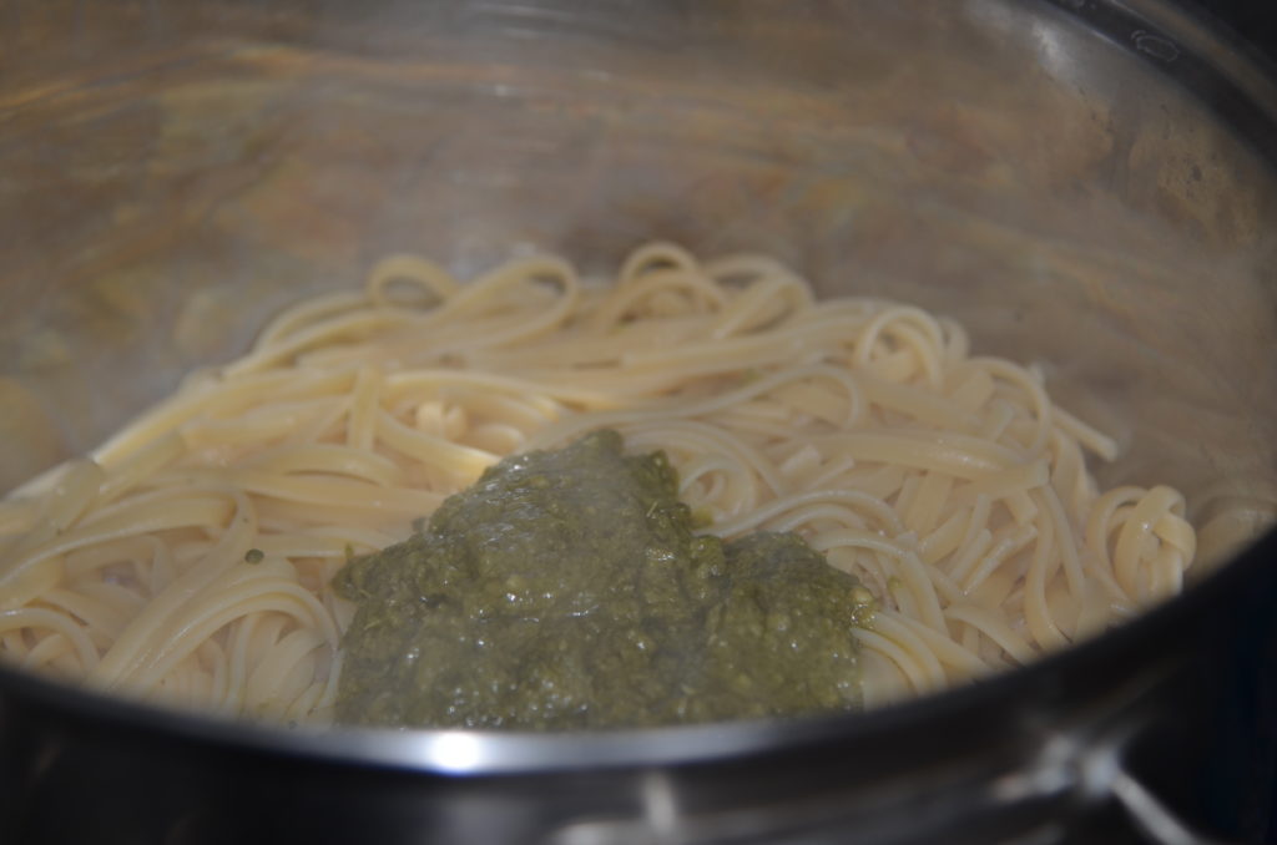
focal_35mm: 117
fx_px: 4141
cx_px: 638
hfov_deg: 17.5
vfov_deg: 11.7
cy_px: 422
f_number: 4
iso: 160
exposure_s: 1/60
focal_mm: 78
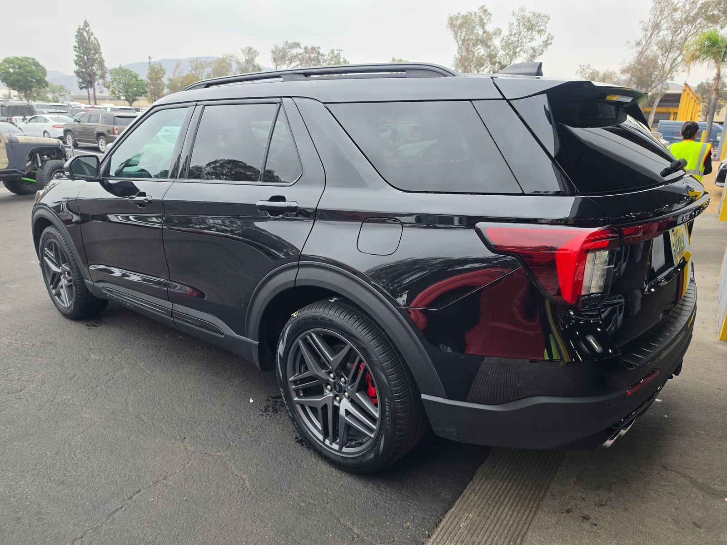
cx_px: 364
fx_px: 483
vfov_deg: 58.9
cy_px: 272
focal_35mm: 23
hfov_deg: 73.9
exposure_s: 1/195
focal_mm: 6.5
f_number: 1.4
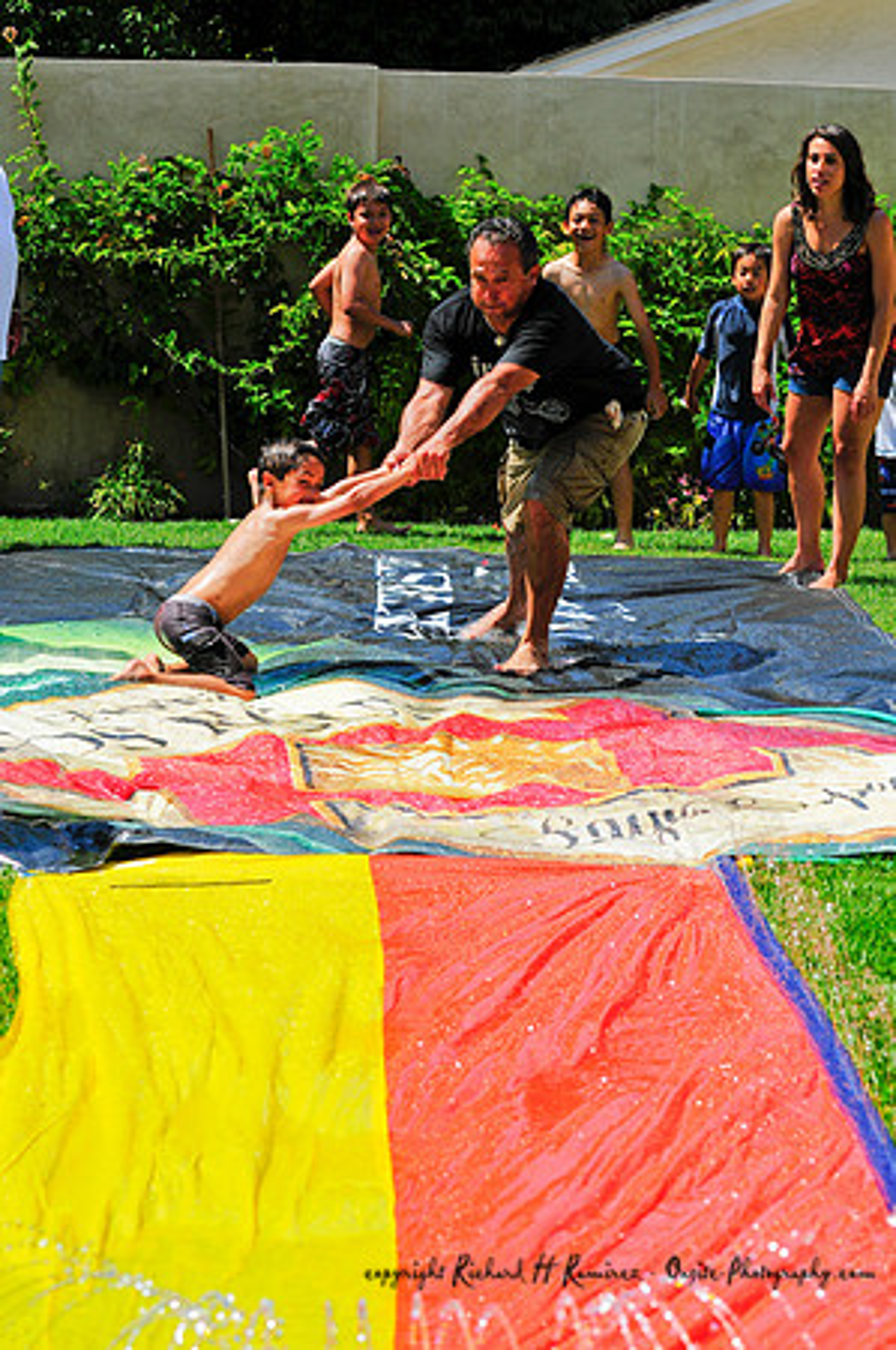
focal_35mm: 105
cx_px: 448
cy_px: 675
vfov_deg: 19.5
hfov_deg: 13.0
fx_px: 3929
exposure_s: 1/640
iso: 200
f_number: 6.3
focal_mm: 70
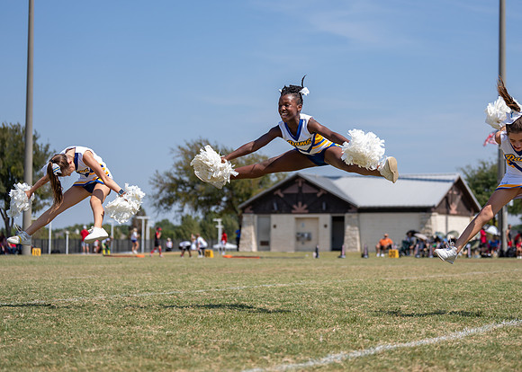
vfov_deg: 17.2
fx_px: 1229
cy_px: 162
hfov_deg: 24.0
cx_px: 297
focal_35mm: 83
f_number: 2.8
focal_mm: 70
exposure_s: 1/1600
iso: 80
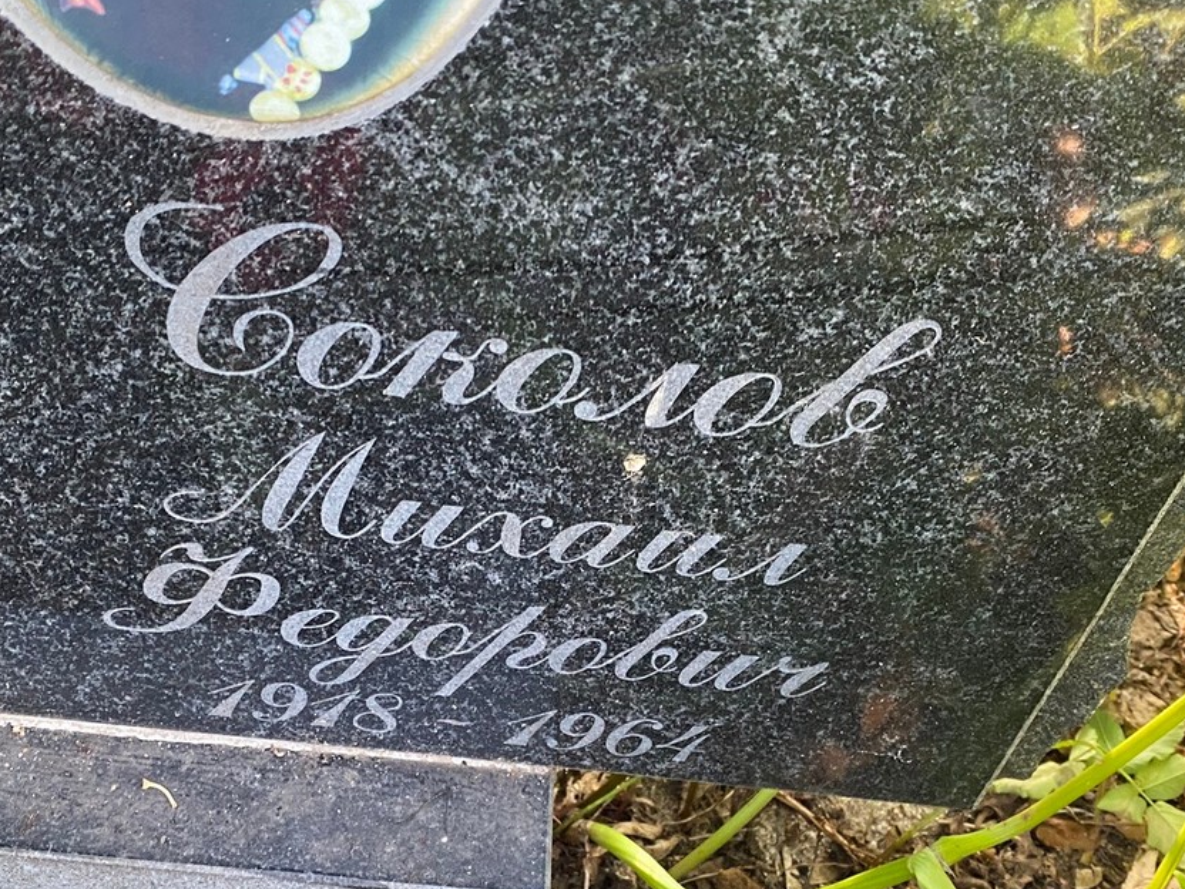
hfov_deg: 42.0
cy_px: 618
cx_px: 544
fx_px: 1540
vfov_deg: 31.8
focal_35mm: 45
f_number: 1.8
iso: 200
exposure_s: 1/60
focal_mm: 4.25
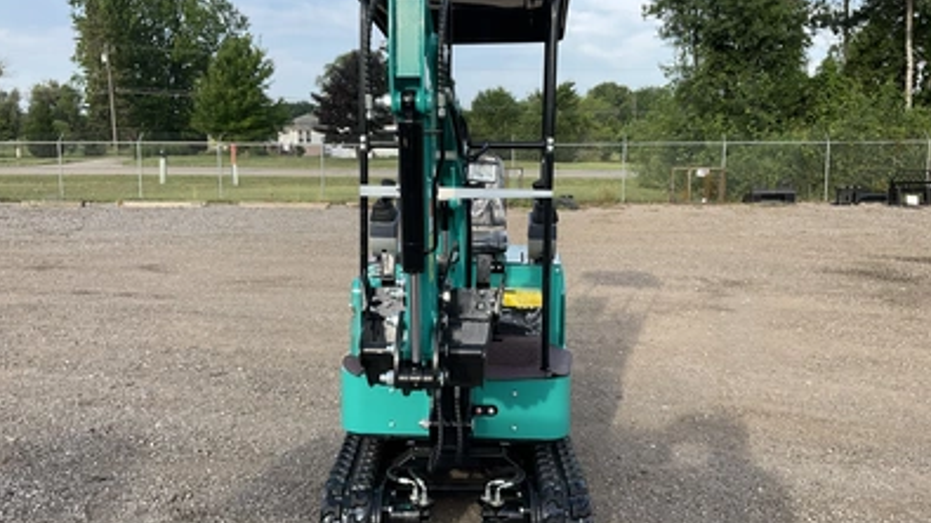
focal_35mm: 32
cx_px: 462
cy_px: 250
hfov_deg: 61.0
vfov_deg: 36.6
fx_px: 790
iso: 25
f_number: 1.8
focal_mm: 3
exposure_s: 1/657
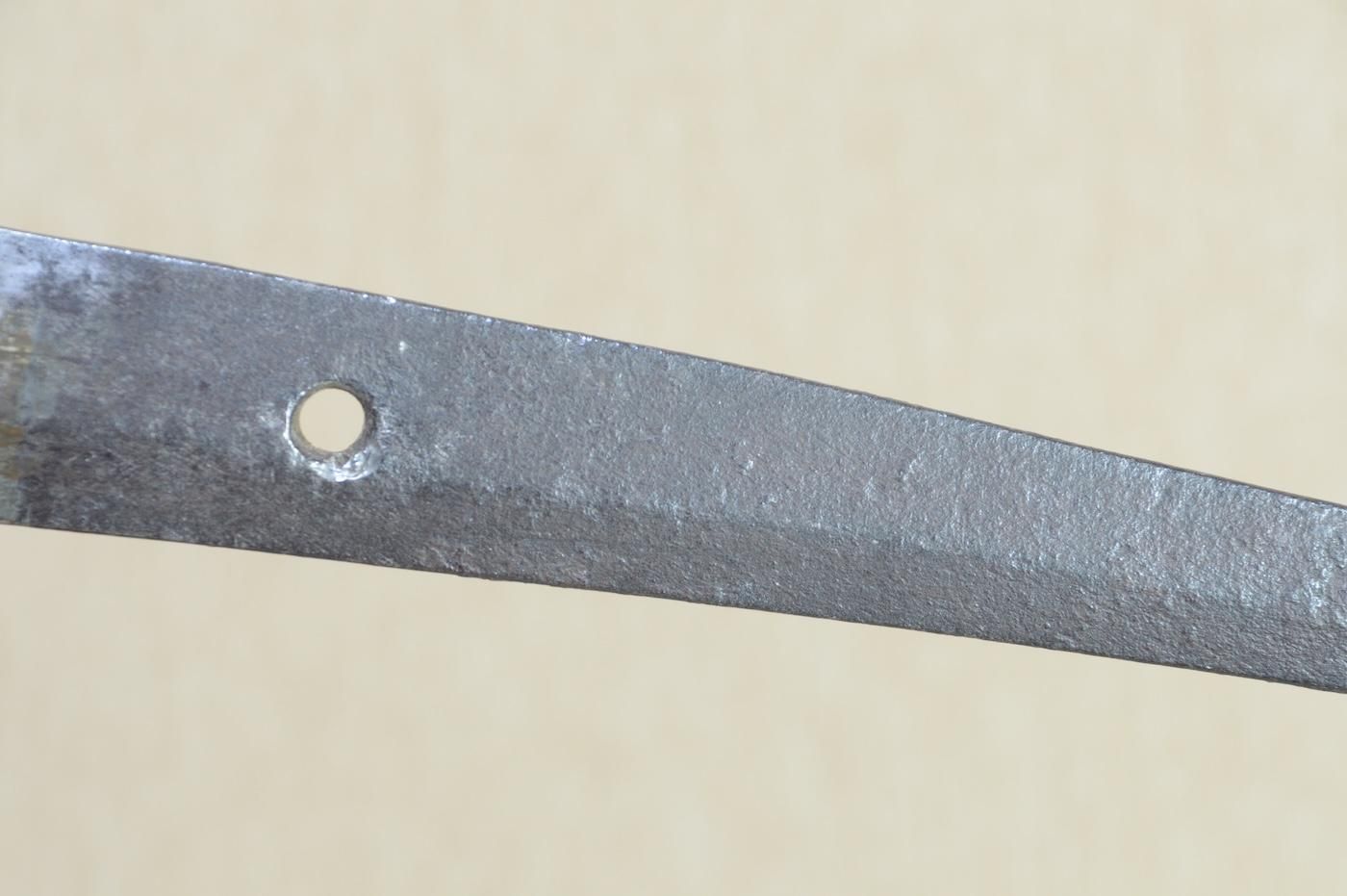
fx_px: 5888
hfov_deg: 13.1
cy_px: 448
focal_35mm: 158
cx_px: 674
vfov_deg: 8.7
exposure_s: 1/1.6
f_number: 11
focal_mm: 105
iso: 400
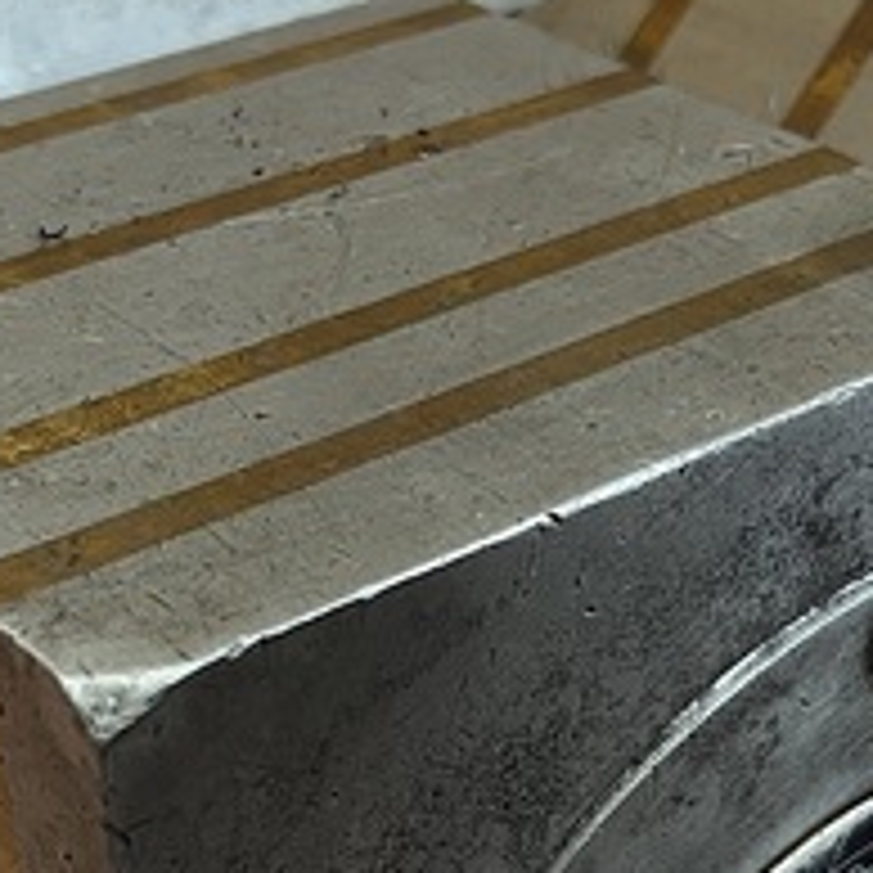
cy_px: 837
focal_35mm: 76
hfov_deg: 22.7
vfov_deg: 22.1
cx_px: 374
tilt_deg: -40.0
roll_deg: +1.5
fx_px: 2168
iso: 160
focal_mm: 5.1
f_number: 1.6
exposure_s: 1/60
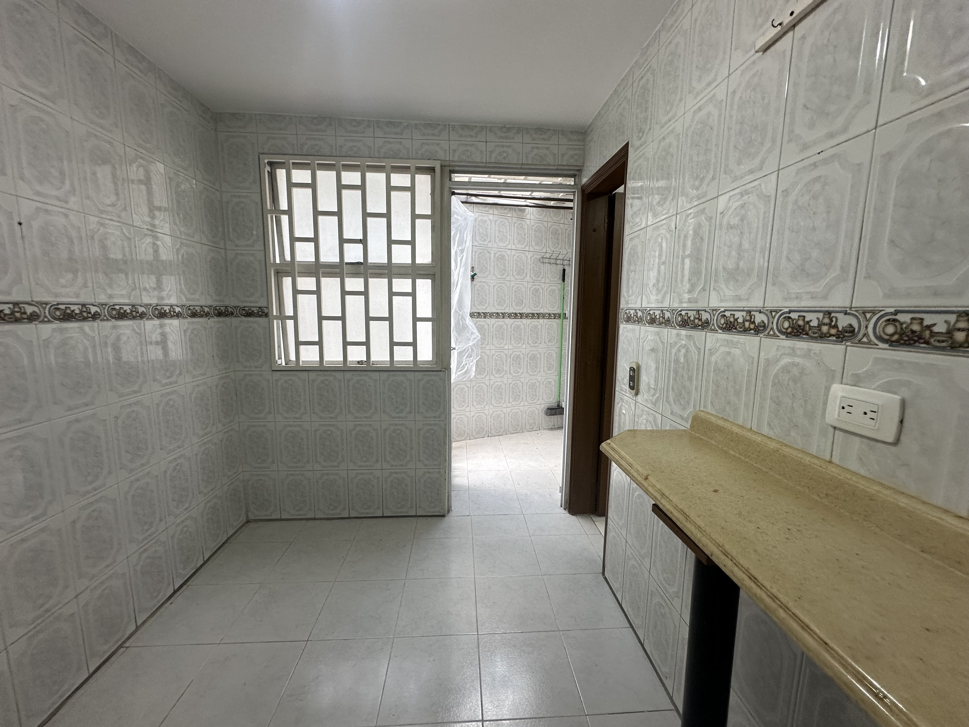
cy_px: 364
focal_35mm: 14
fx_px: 392
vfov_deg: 85.7
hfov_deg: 102.1
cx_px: 484
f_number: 2.2
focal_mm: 2.22
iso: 160
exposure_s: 1/120
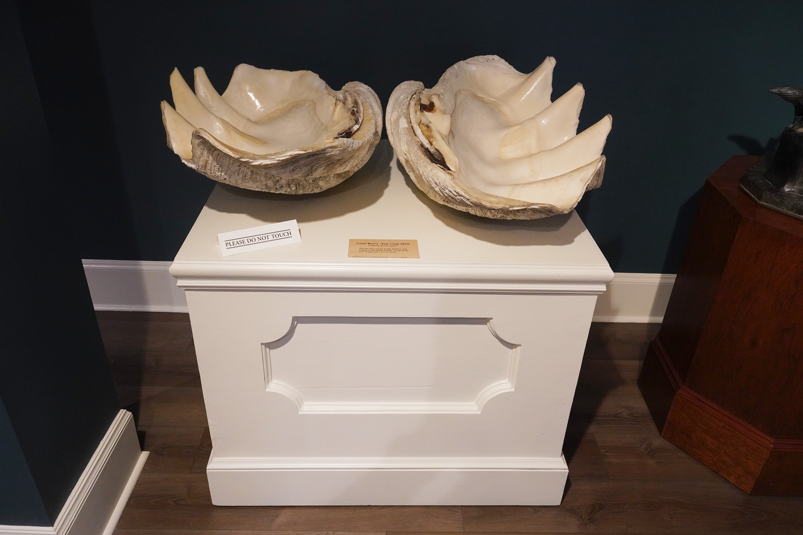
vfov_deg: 46.4
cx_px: 402
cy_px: 268
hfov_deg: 65.5
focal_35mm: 28
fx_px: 625
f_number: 9
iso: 5000
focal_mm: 28
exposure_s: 1/80
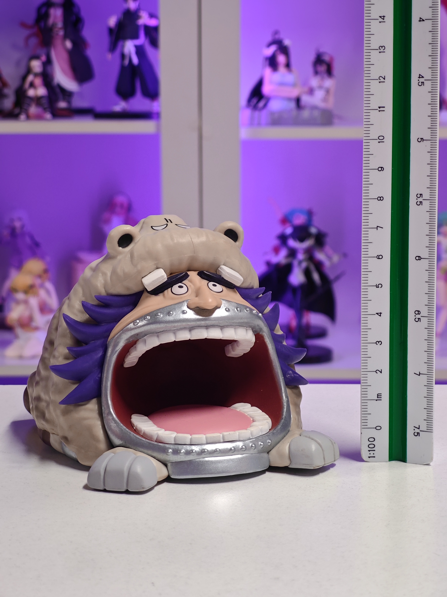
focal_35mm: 80
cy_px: 298
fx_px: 1377
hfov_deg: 18.4
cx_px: 224
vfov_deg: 24.4
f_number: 2.4
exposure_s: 1/19.2
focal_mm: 7.48
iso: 400
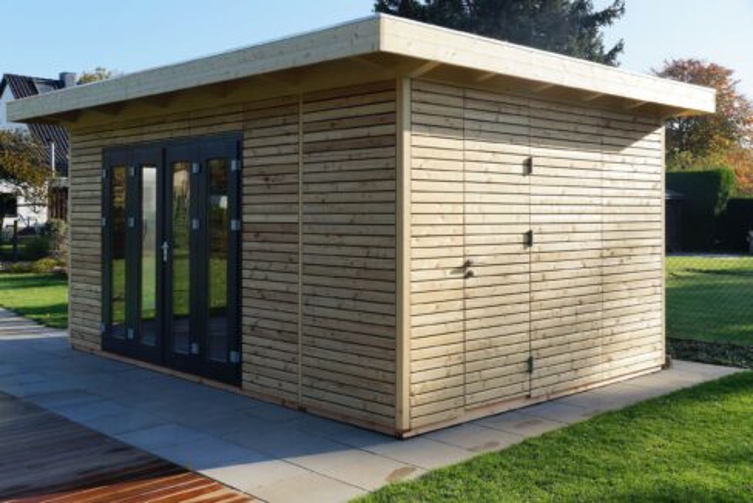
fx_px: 816
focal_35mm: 39
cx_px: 376
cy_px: 252
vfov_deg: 34.3
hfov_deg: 49.5
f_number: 11
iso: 100
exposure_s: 1/100
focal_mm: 26
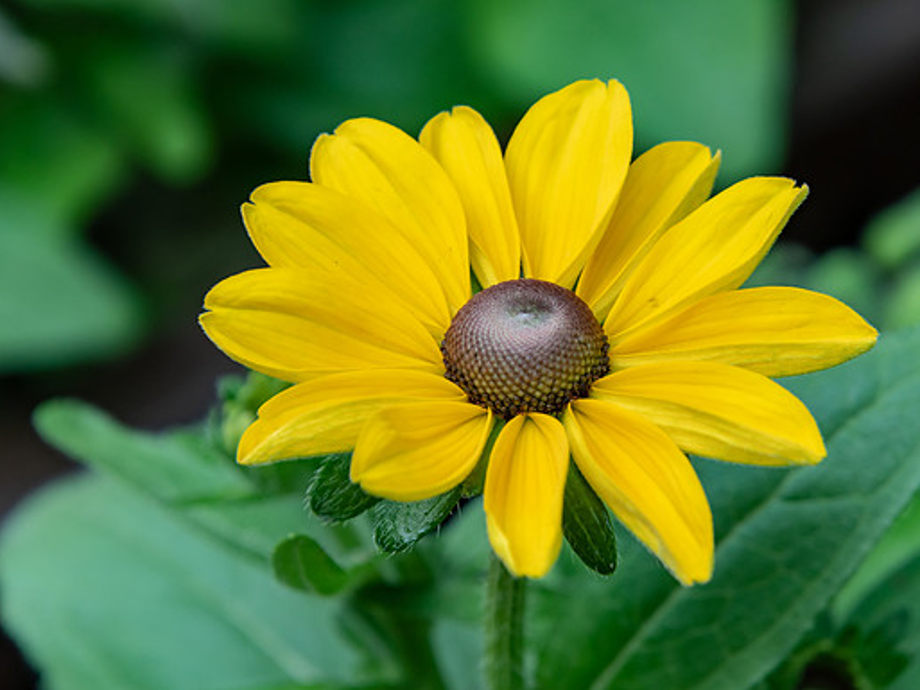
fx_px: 9543
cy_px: 345
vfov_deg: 4.1
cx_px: 518
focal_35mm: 359
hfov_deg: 5.5
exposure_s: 1/250
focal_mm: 220
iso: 400
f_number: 8
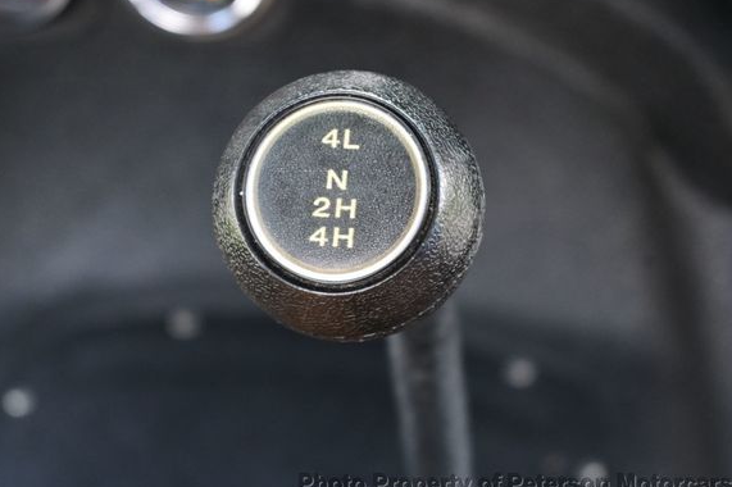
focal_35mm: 84
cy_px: 235
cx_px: 364
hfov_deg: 24.2
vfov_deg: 16.2
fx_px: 1707
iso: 900
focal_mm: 50
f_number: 6.3
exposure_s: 1/80
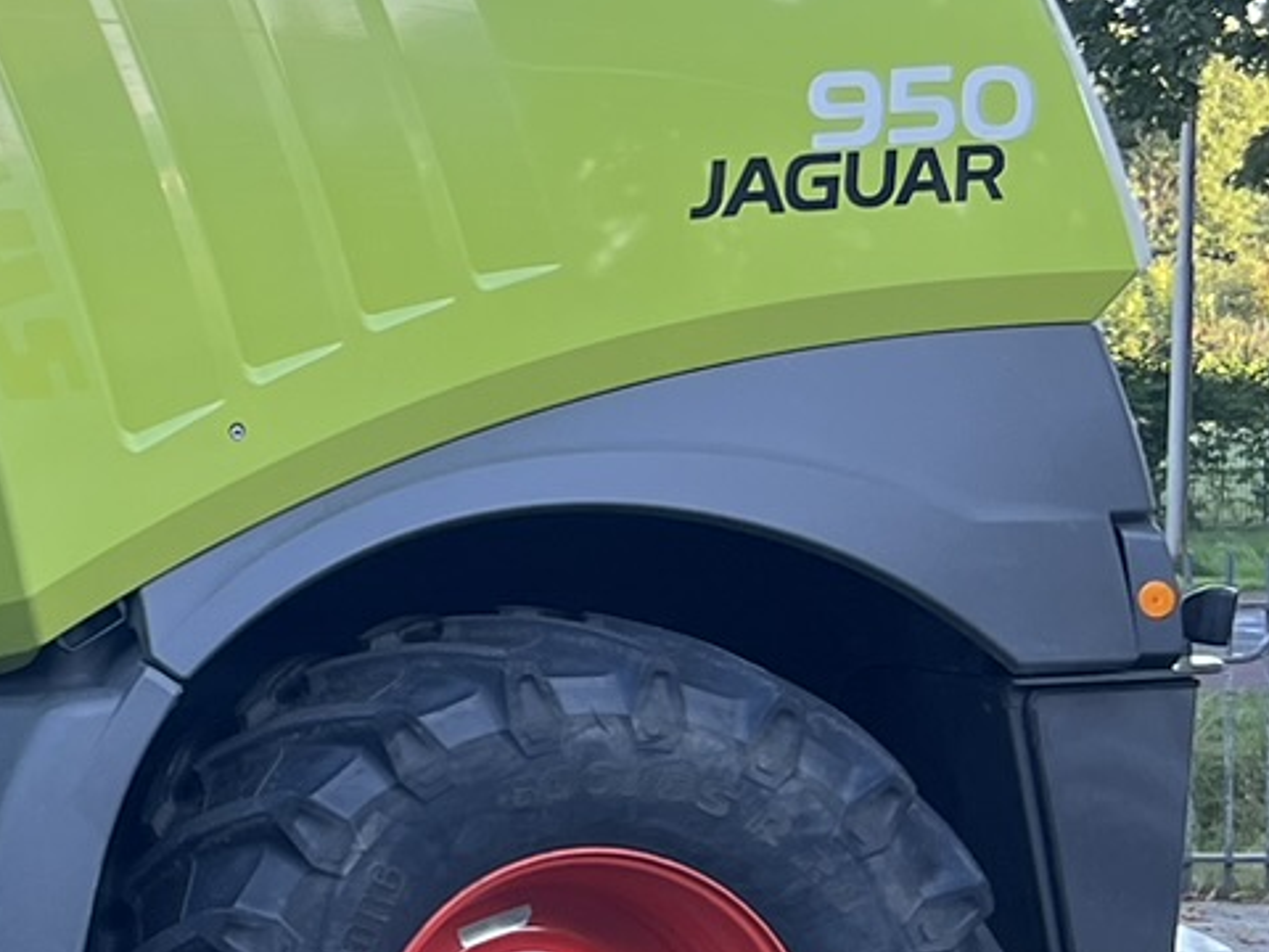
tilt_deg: +0.7
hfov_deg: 15.1
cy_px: 336
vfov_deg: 13.3
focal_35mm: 111
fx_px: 4069
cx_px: -1076
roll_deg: +0.4
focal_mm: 5.7
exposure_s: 1/153
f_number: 1.5
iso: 50
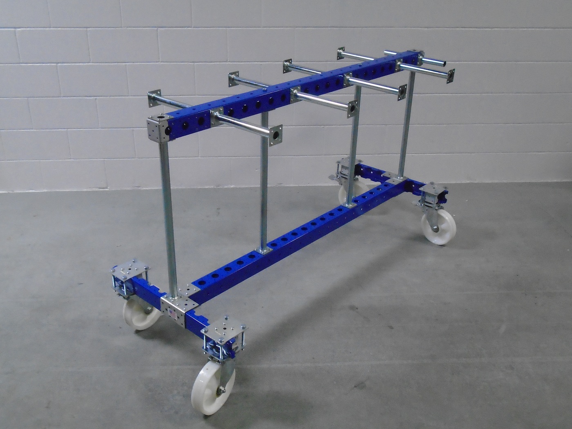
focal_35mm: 36
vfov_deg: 39.7
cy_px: 214
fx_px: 595
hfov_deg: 51.4
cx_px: 286
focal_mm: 6.4
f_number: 3.8
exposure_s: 1/125
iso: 800
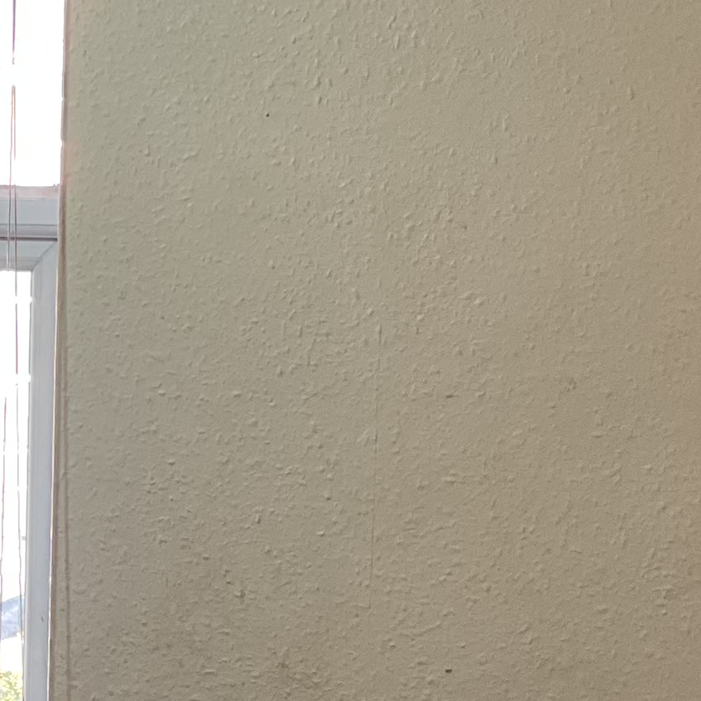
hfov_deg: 13.9
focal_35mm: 122
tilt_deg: -8.9
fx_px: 2795
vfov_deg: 14.2
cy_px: 551
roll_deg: -1.3
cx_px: -141
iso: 50
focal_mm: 3
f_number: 1.8
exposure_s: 1/60
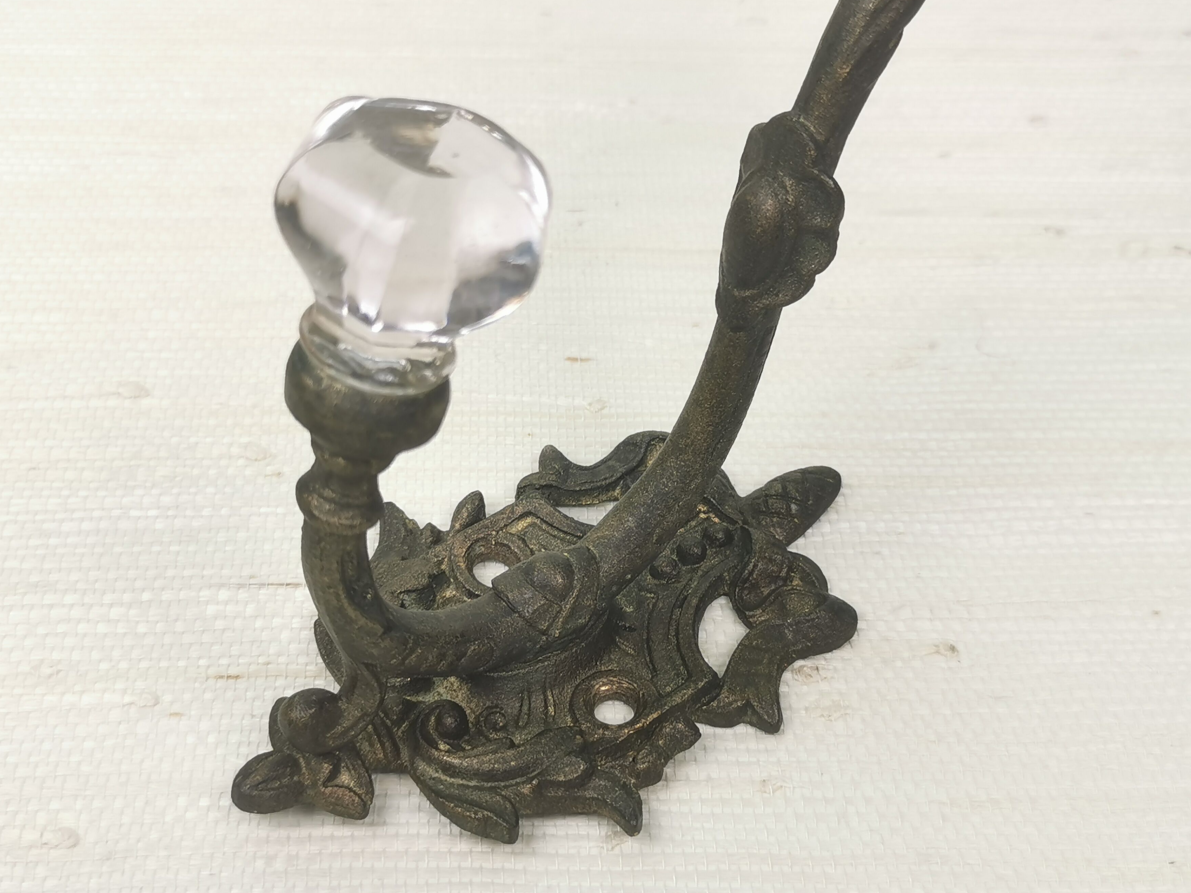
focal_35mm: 48
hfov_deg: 39.6
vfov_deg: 30.3
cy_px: 456
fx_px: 1651
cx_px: 571
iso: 50
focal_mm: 5.58
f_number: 1.8
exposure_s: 1/100
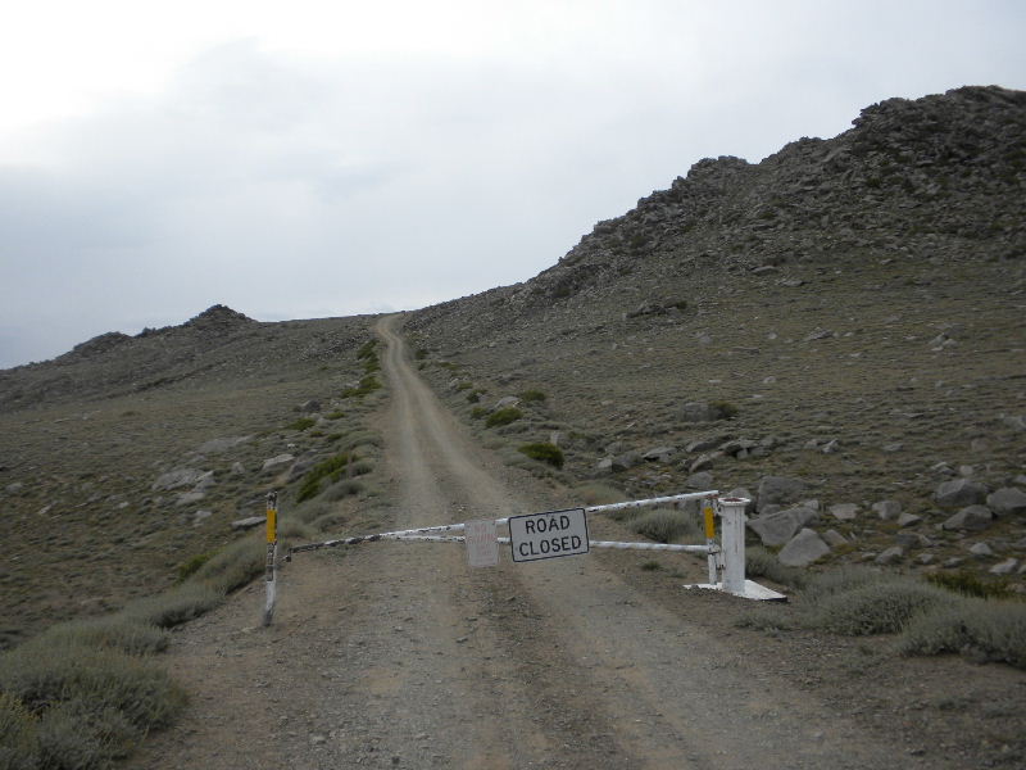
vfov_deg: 38.7
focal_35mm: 37
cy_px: 385
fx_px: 1097
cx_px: 513
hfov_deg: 50.1
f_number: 3.5
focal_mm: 6.6
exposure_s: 1/550
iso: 130
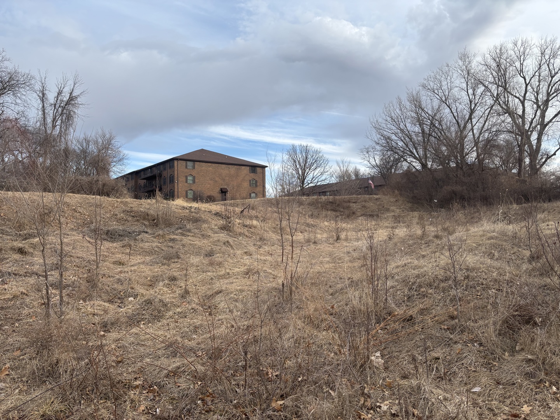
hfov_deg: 67.3
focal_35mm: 26
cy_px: 210
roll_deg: -0.1
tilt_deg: +0.2
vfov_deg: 53.1
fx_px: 421
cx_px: 280
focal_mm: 5.96
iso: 50
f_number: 1.6
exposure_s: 1/1437
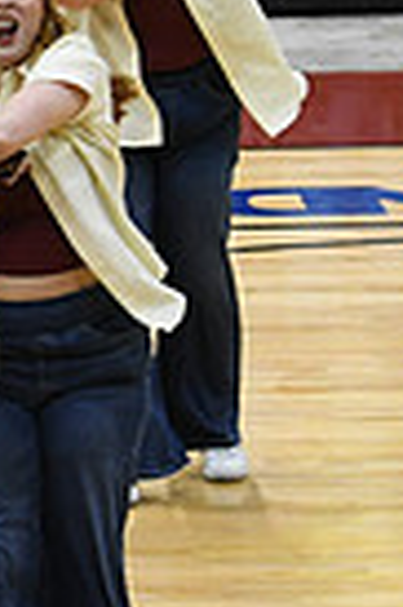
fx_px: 8787
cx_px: -726
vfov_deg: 4.0
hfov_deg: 2.6
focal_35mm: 522
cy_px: 206
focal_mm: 82
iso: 3200
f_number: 4
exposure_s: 1/250
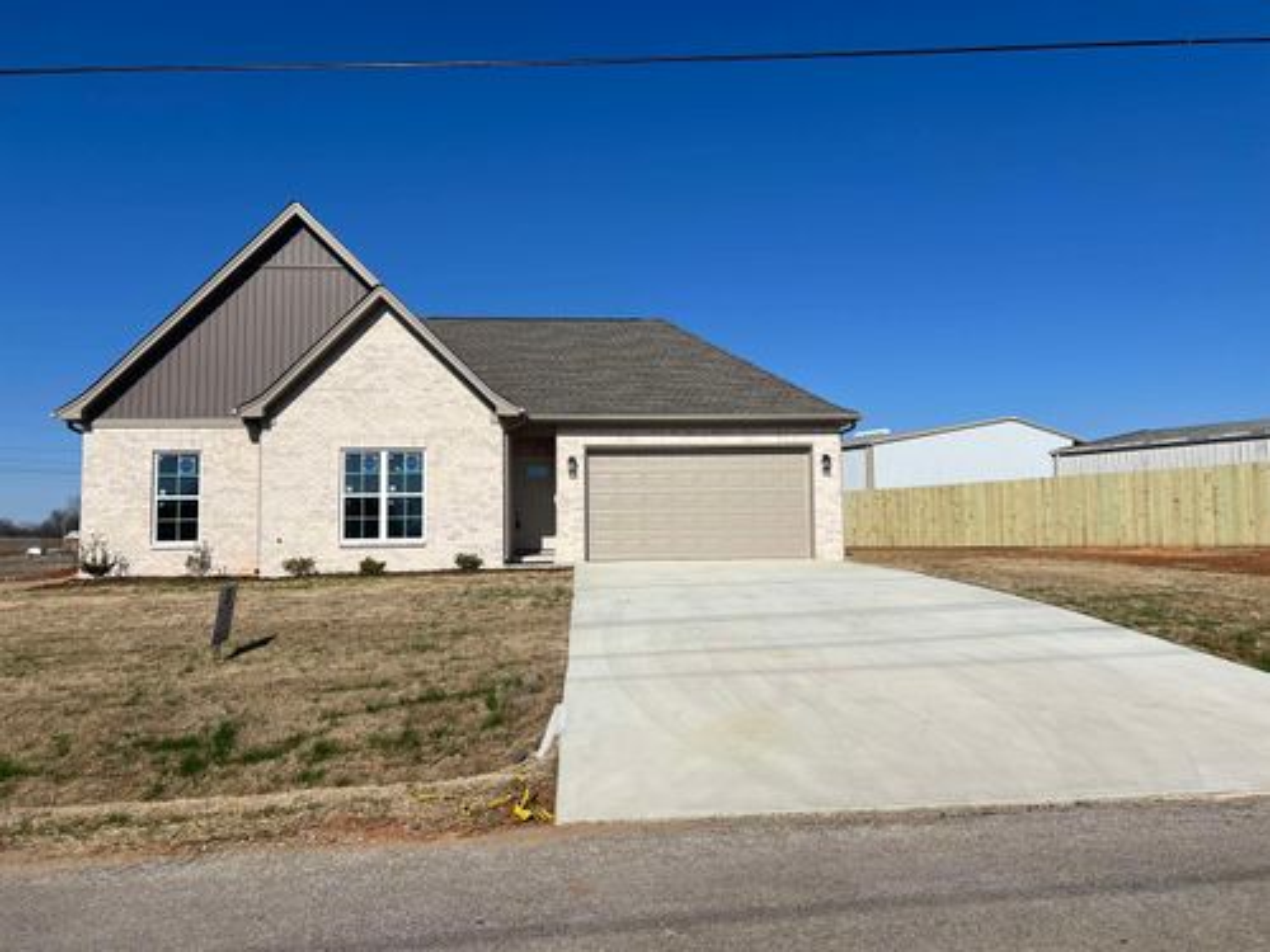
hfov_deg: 67.3
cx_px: 635
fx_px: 954
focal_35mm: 26
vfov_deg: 53.1
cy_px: 476
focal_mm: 5.7
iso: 50
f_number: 1.5
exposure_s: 1/11364
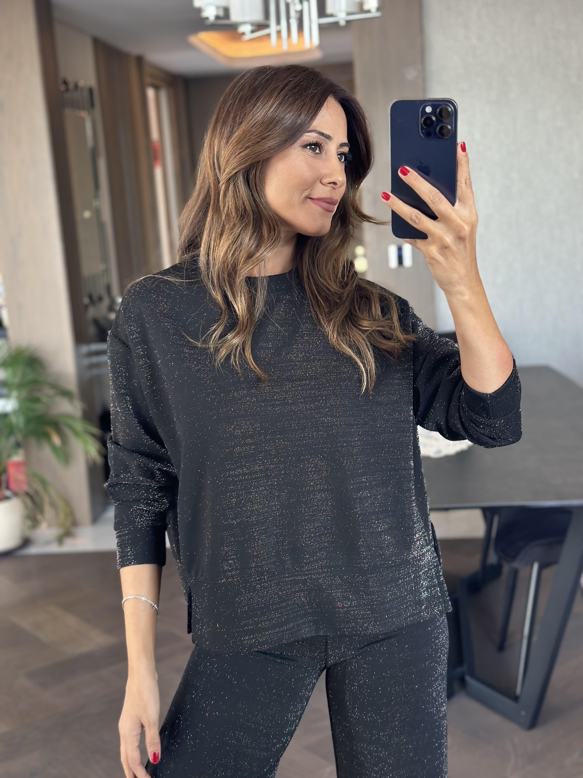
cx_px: 292
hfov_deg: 30.3
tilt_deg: -15.8
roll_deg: +4.7
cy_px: 389
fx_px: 1078
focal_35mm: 48
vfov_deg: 39.7
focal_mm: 6.86
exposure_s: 1/60
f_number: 1.78
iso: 160
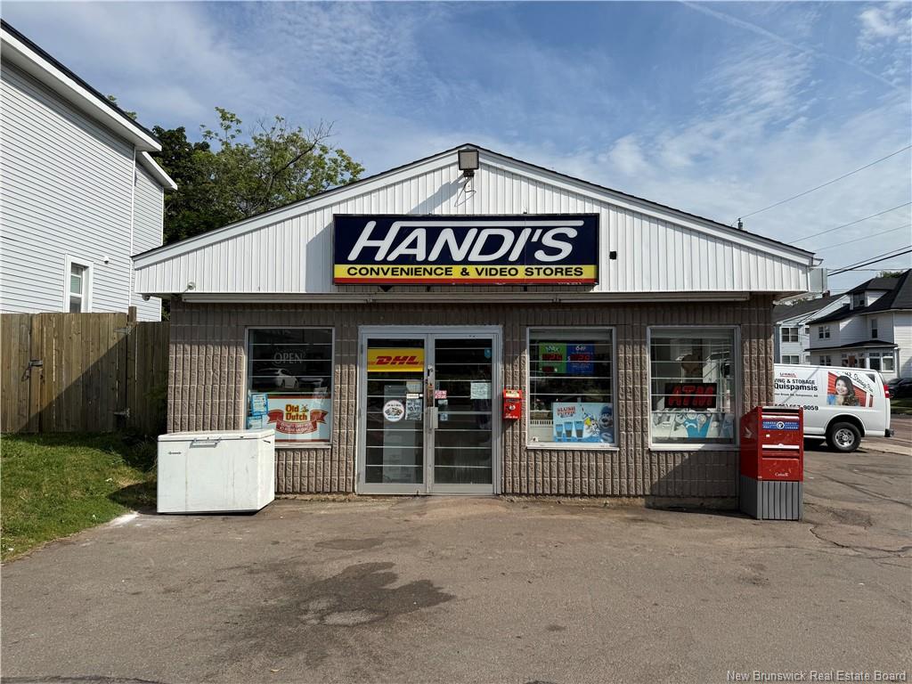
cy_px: 342
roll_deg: +0.3
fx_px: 632
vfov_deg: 56.8
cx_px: 456
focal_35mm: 24
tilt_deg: +2.1
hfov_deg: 71.6
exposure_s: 1/7353
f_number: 1.78
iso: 80
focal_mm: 6.76
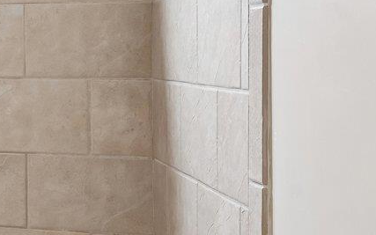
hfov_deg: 16.6
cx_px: -421
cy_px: 61
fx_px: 876
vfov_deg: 15.2
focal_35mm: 85
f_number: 9
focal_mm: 17.5
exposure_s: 1/40
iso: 250
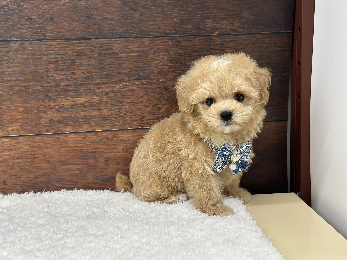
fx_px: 481
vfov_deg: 30.3
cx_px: 174
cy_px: 130
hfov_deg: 39.7
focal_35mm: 48
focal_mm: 6.86
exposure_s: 1/117
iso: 125
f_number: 1.78
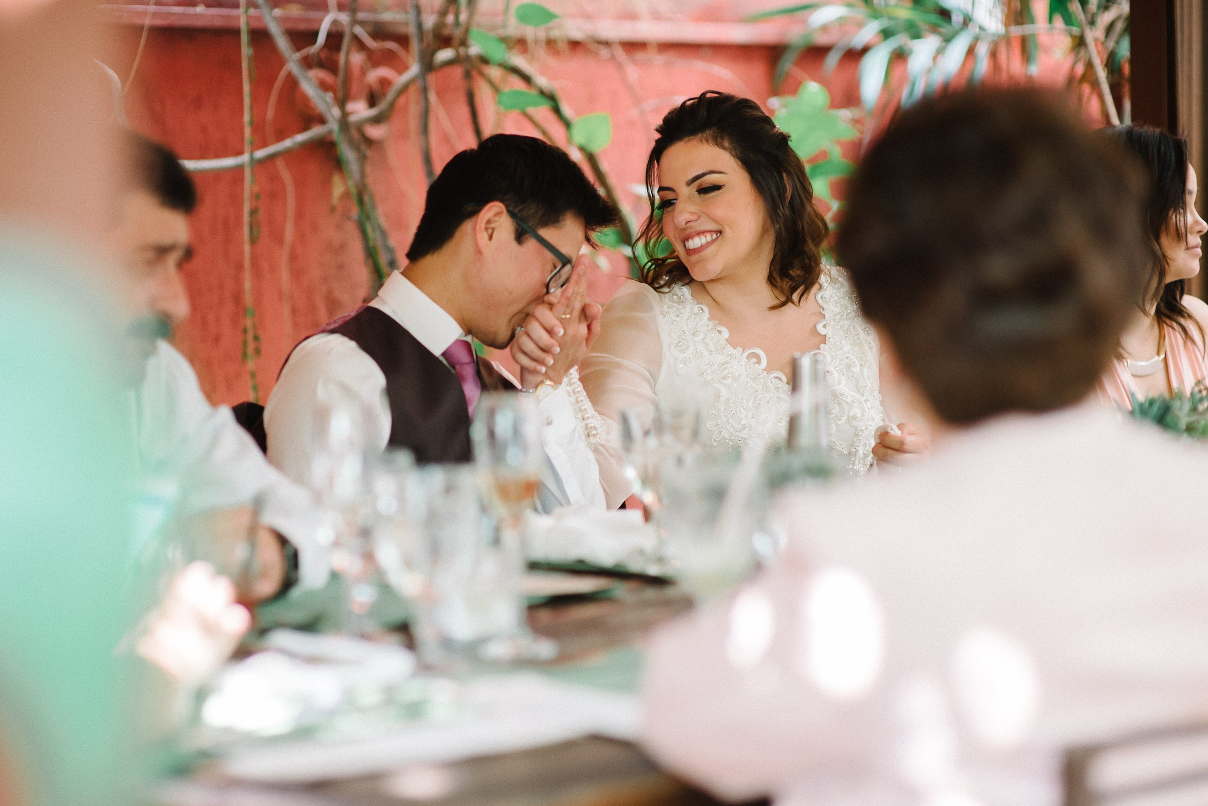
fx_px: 3101
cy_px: 438
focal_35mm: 92
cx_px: 551
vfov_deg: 14.8
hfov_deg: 22.0
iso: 800
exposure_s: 1/125
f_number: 1.8
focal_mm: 85
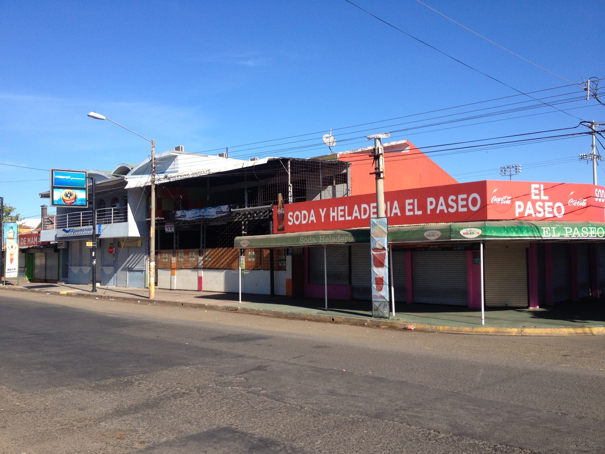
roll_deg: +0.8
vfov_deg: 40.7
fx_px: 612
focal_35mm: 35
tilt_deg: +0.3
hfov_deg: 52.6
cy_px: 227
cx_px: 302
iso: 50
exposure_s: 1/1255
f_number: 2.4
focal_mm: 4.28
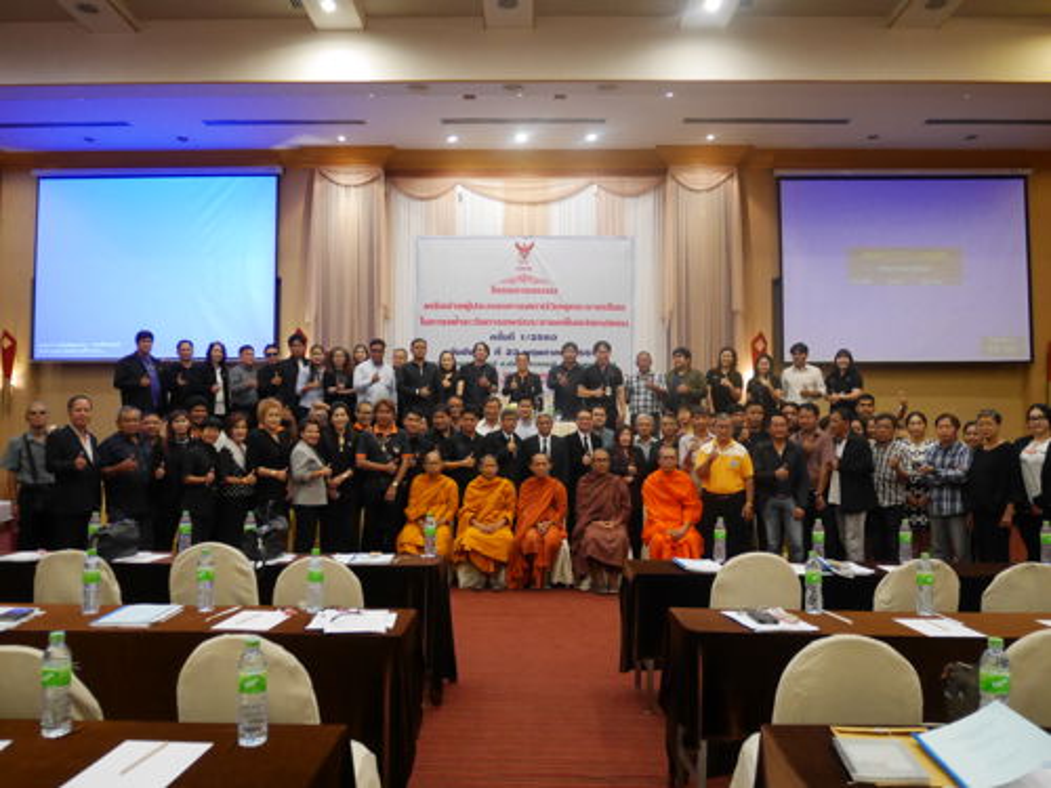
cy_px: 394
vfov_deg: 49.7
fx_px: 850
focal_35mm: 28
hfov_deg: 63.4
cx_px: 526
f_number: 3.6
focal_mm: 14
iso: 3200
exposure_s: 1/50
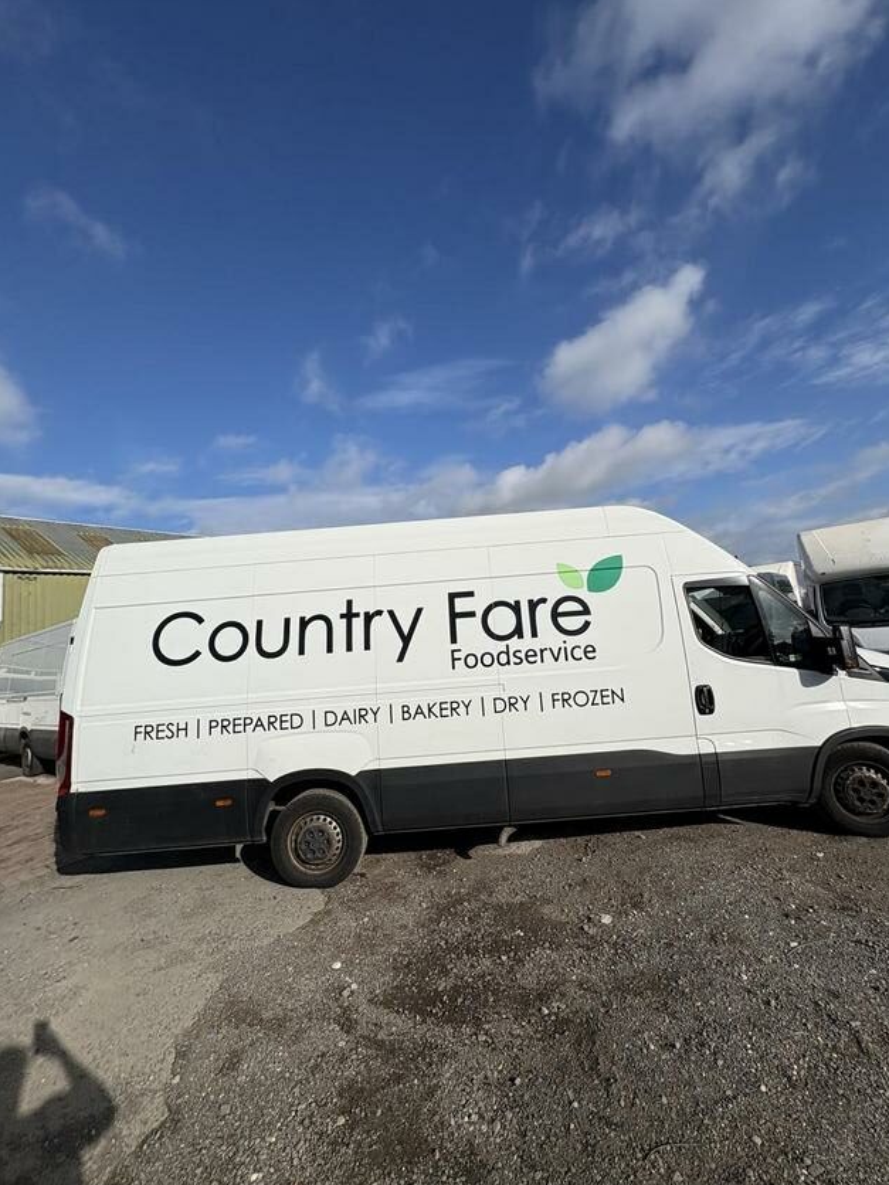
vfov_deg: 98.1
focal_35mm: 15
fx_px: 514
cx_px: 474
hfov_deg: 81.6
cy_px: 563
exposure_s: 1/6135
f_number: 2.2
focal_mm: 2.22
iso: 50
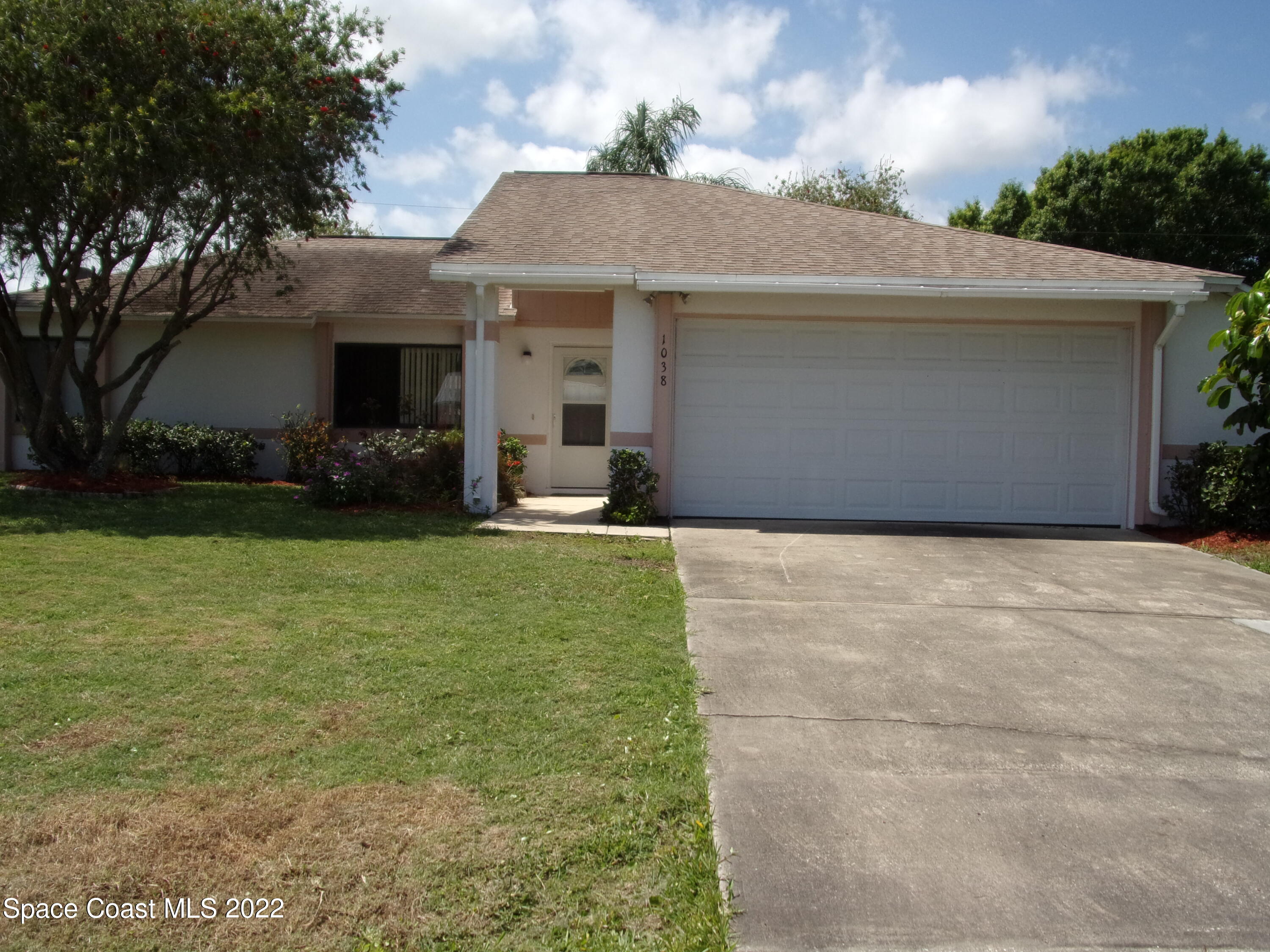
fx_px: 1211
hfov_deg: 55.4
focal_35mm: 33
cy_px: 476
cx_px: 635
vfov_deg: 42.9
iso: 80
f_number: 3.7
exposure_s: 1/1100
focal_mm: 5.9
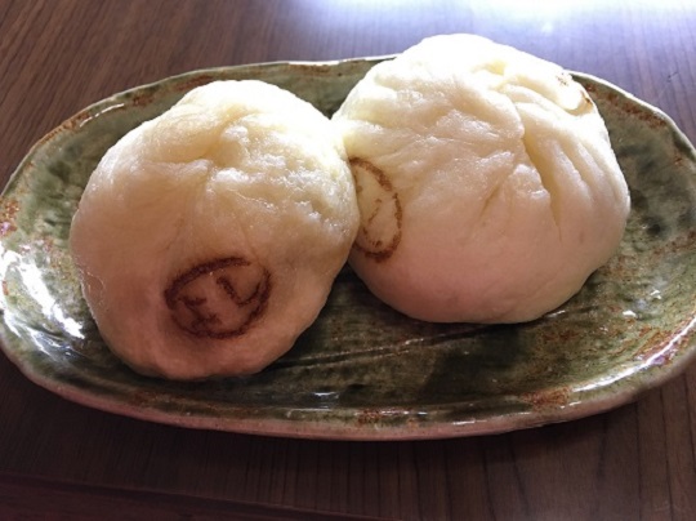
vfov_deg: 48.2
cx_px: 348
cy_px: 260
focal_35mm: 29
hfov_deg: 61.7
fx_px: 583
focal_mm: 4.15
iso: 125
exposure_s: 1/30
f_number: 2.2
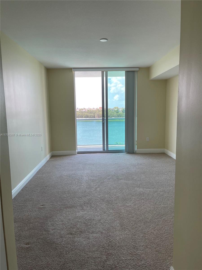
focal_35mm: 26
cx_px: 101
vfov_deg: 67.3
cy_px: 135
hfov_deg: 53.1
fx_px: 202
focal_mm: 5.1
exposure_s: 1/292
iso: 32
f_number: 1.6
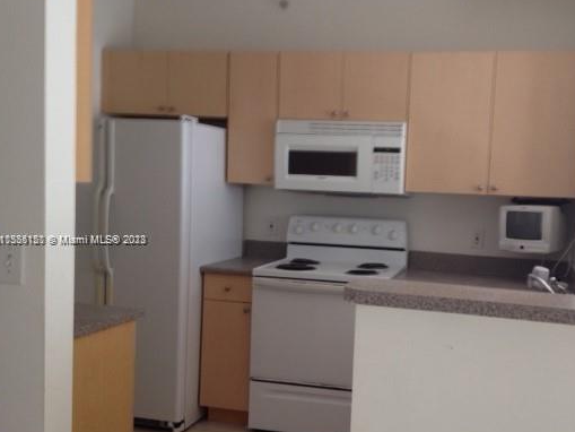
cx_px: 351
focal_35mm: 44
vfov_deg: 32.9
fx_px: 731
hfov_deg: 42.7
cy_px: 241
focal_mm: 4.28
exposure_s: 1/20
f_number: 2.4
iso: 64
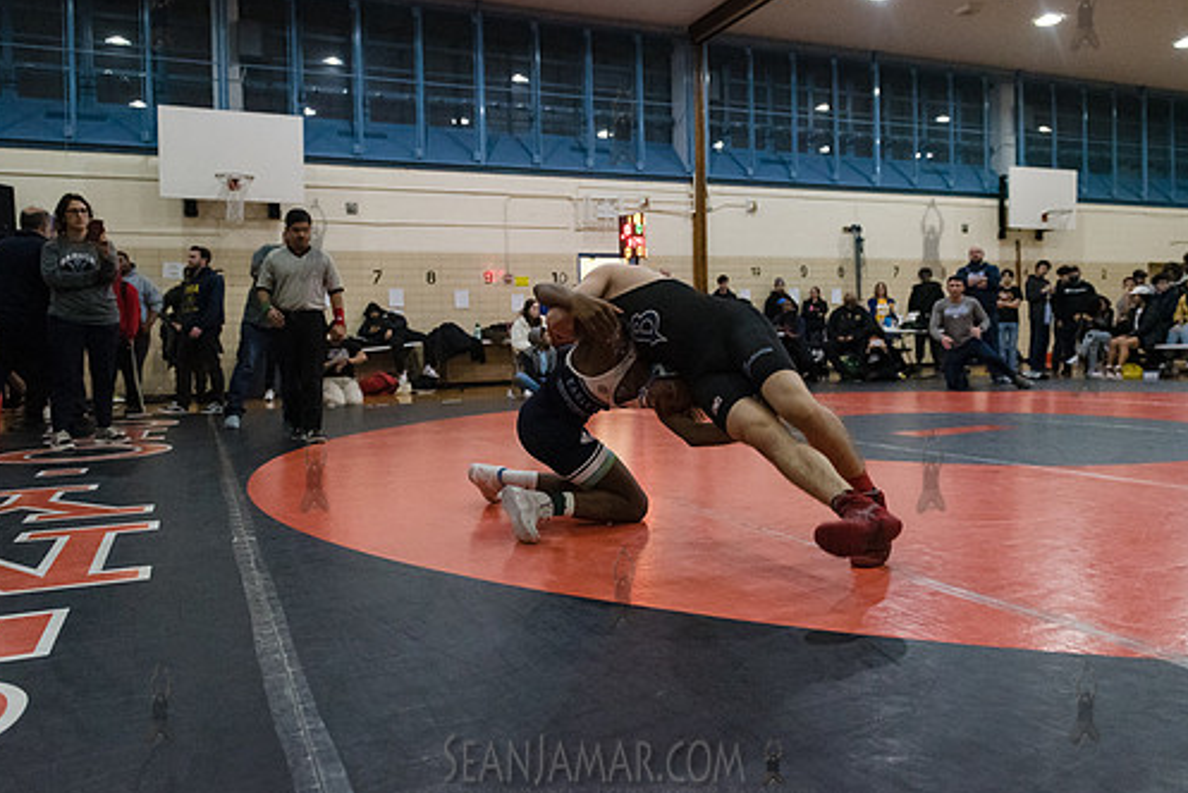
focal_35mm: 28
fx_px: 925
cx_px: 621
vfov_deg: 46.4
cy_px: 355
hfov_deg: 65.4
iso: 8000
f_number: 3.2
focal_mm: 24
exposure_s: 1/400
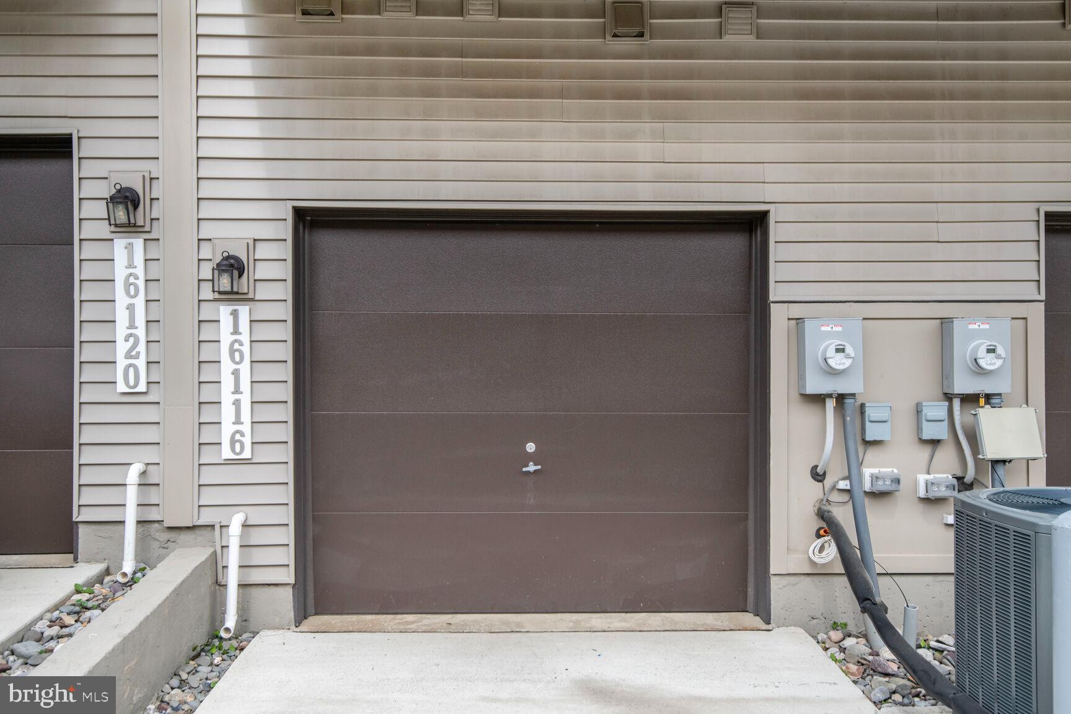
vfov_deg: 46.4
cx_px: 536
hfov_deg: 65.5
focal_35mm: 28
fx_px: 833
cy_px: 357
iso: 500
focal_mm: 28
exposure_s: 1/500
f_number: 8
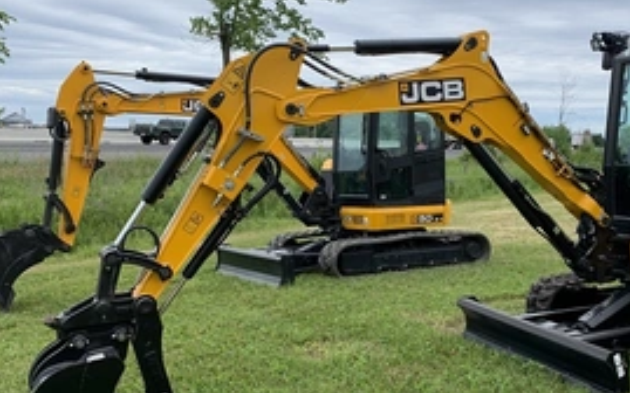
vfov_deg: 31.2
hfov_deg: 46.7
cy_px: 225
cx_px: 464
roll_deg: -0.3
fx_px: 704
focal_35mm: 41
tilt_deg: -6.4
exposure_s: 1/1100
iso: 25
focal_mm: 4.25
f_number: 1.8
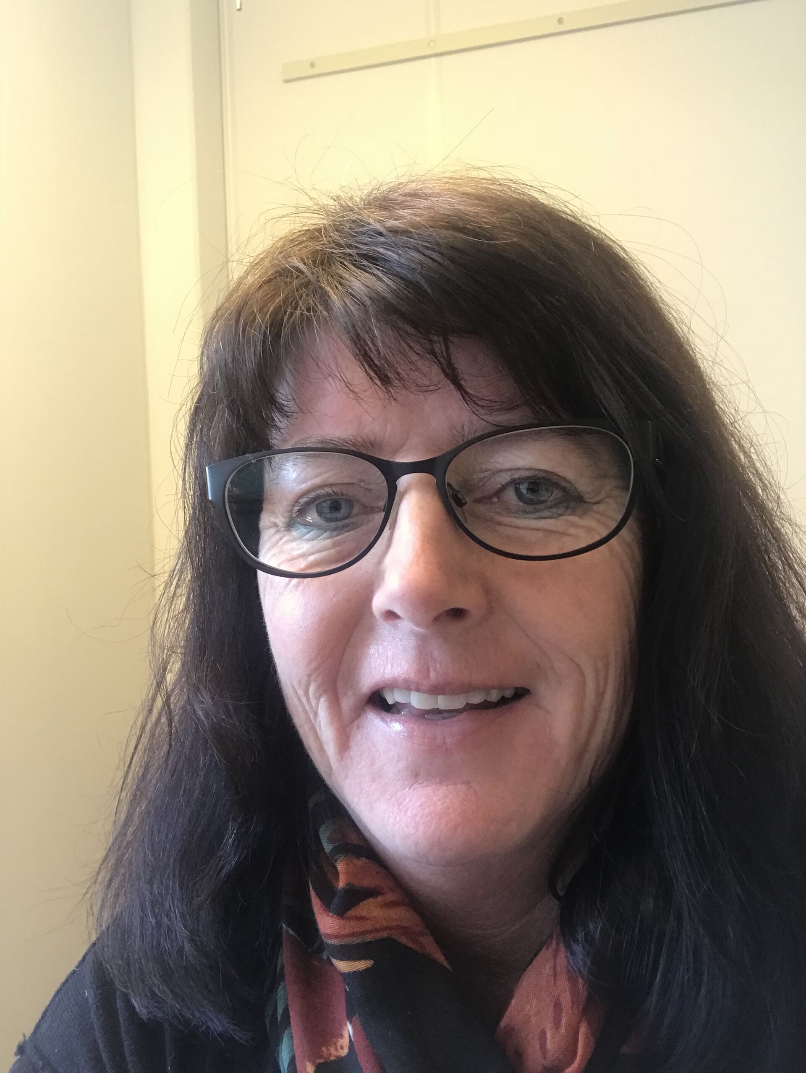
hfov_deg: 44.2
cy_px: 536
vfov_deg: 56.8
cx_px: 403
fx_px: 992
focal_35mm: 32
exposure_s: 1/33
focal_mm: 2.87
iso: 100
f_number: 2.2
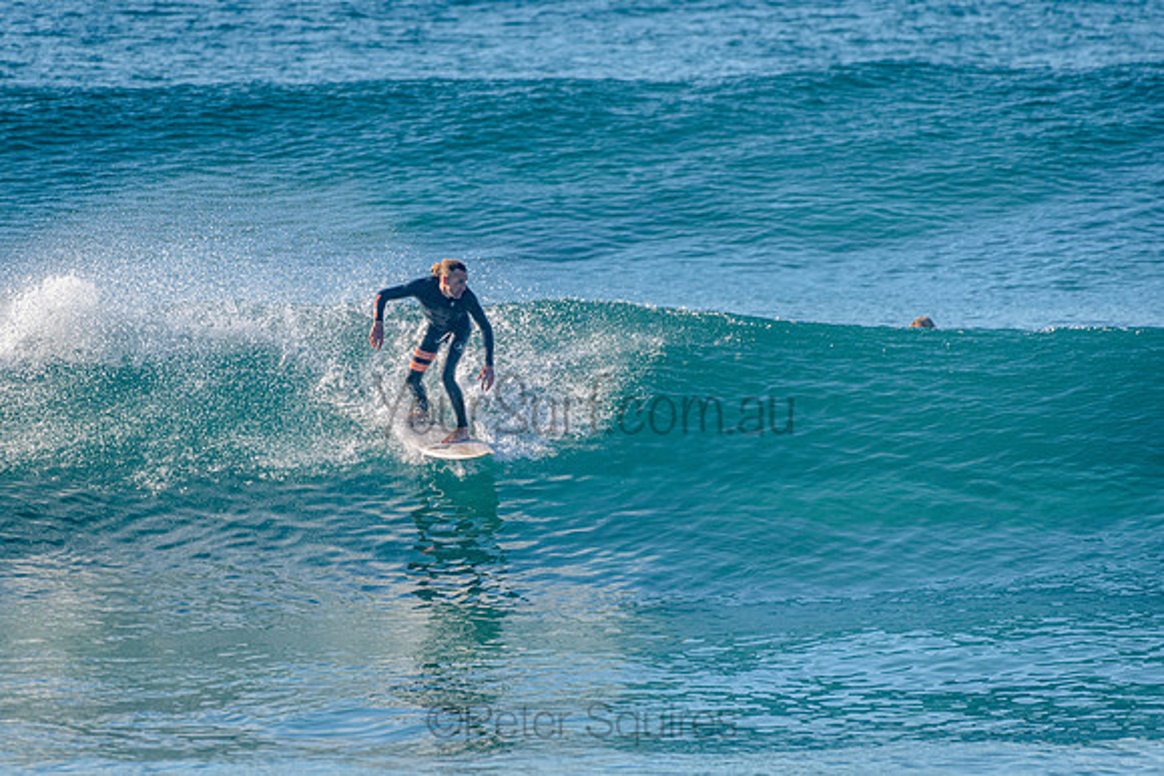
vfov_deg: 2.3
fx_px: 19763
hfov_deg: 3.4
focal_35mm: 611
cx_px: 453
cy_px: 376
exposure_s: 1/2000
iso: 280
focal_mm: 500
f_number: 5.6
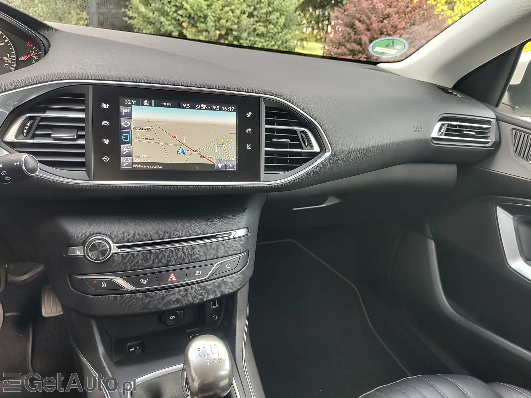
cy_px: 199
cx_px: 266
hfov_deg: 73.9
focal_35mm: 23
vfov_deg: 58.9
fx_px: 353
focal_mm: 5.56
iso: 120
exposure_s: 1/100
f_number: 1.8
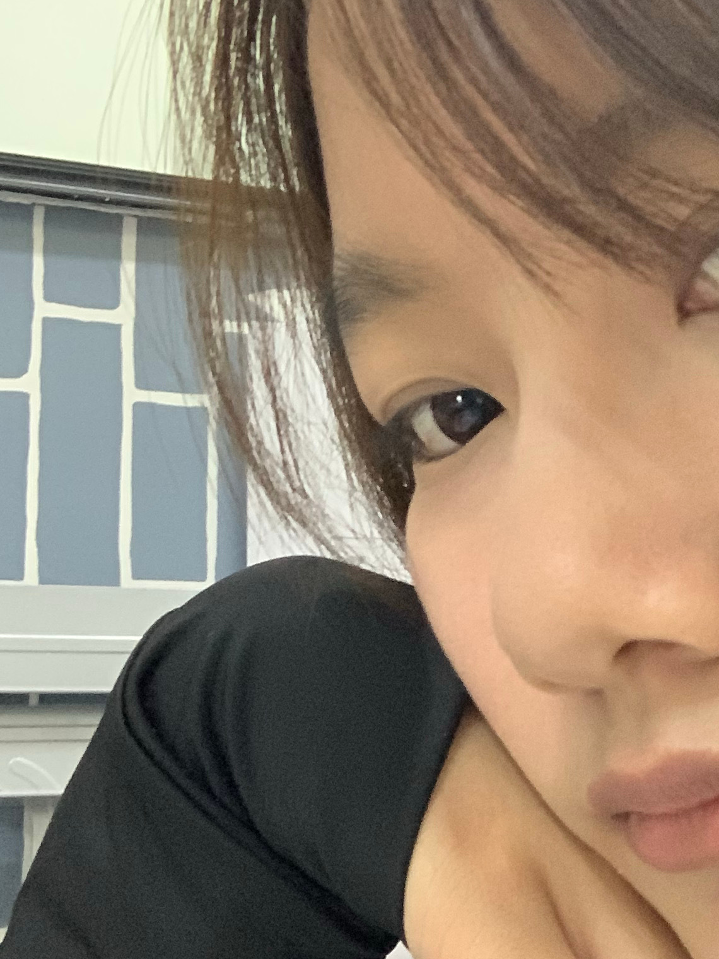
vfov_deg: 29.6
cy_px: 629
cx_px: 695
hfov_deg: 21.9
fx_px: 1800
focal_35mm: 65
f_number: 2.2
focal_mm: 2.87
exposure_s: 1/20
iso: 500
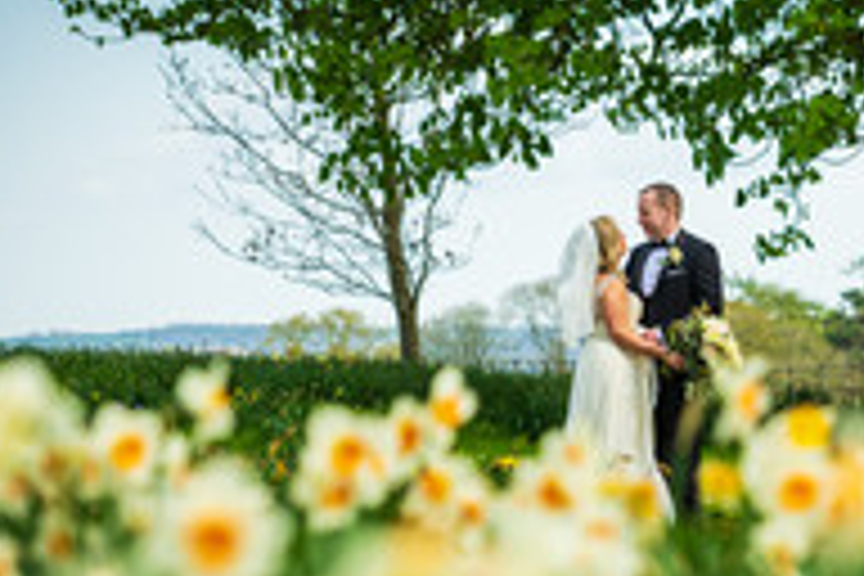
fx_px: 5592
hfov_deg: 8.8
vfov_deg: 5.9
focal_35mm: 233
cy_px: 434
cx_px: 765
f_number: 4.5
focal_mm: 112
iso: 160
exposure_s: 1/500
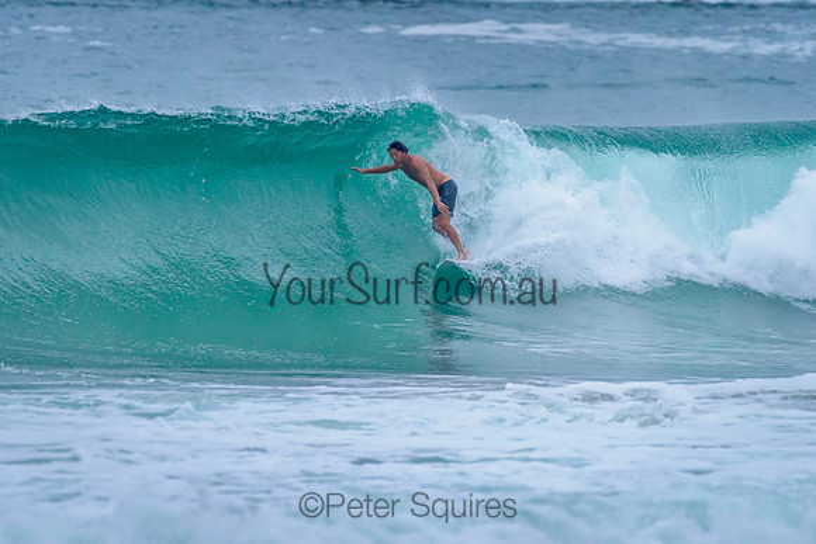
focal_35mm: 613
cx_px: 382
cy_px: 211
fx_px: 13889
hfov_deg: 3.4
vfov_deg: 2.2
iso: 1600
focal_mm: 500
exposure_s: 1/2000
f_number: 5.6
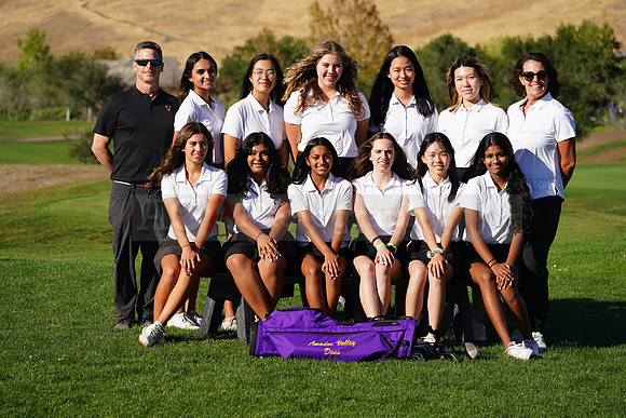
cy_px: 209
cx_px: 313
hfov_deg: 17.2
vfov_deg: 11.5
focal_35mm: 119
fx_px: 2070
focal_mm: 119
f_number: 5.6
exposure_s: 1/640
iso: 100
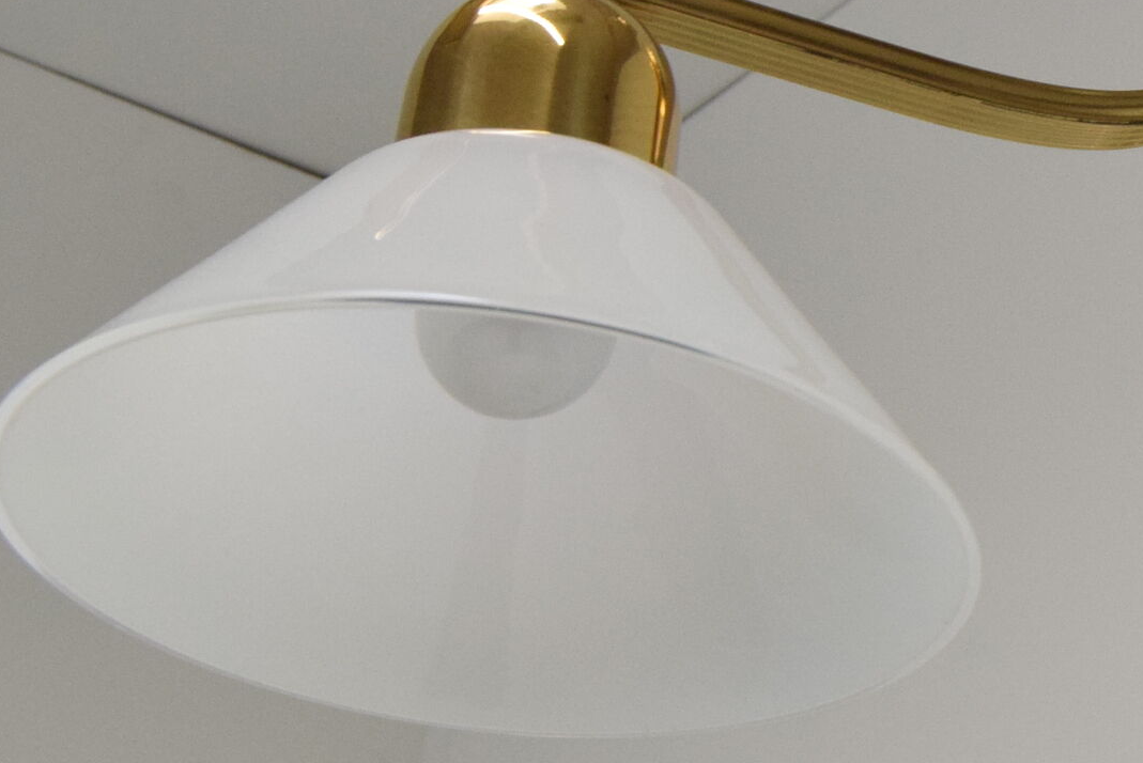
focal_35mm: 126
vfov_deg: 10.9
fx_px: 4002
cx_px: 1421
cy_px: 310
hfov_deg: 15.6
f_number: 9
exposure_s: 1/320
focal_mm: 30
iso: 1600
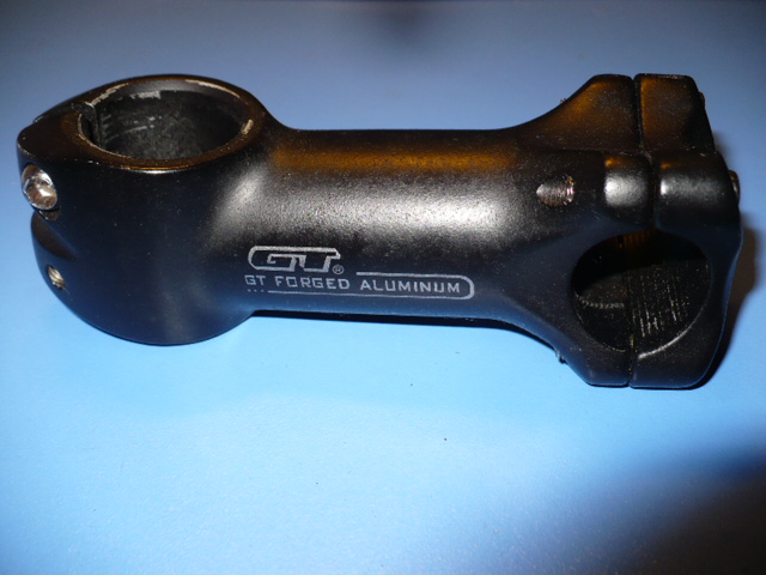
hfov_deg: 50.1
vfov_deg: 38.7
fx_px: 819
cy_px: 288
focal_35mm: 37
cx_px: 383
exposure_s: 1/30
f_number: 2.8
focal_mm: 6.1
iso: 100
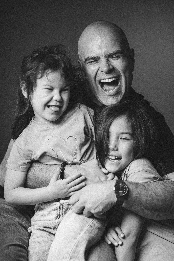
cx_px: 87
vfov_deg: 23.9
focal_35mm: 85
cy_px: 130
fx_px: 616
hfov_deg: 16.1
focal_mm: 85
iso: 160
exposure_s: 1/250
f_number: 3.5
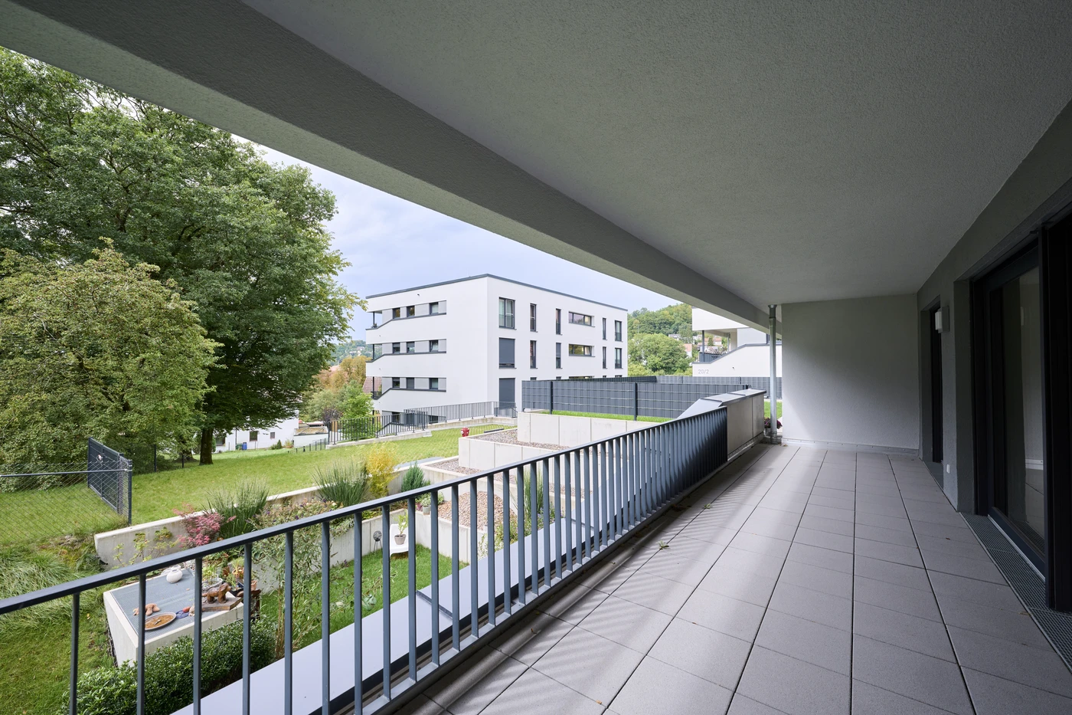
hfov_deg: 104.3
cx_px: 536
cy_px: 358
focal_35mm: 14
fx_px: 417
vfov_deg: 81.2
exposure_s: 1/320
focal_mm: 14
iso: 640
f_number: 7.1
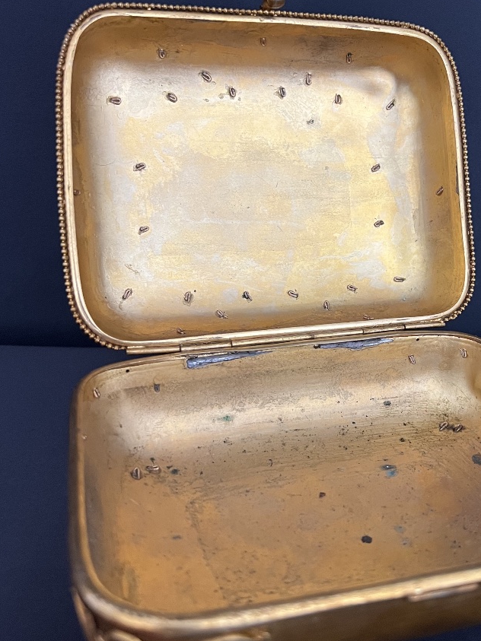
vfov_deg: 50.0
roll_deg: -4.9
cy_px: 275
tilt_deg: -18.5
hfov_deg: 38.1
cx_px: 334
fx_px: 686
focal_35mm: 37
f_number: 1.5
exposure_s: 1/60
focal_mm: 5.7
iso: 320
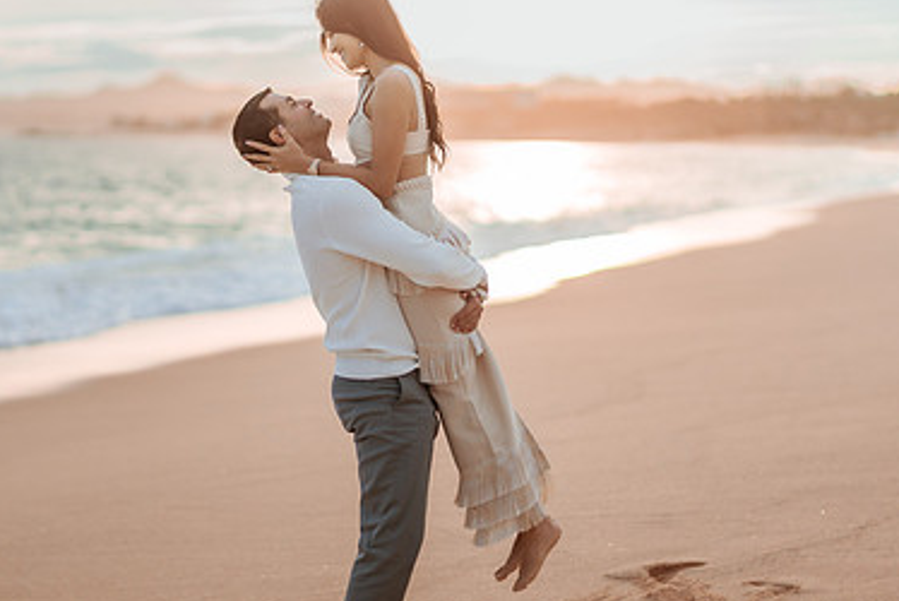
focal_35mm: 92
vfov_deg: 14.9
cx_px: 363
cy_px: 311
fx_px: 2299
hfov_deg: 22.1
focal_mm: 58
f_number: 1.4
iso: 250
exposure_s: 1/8000
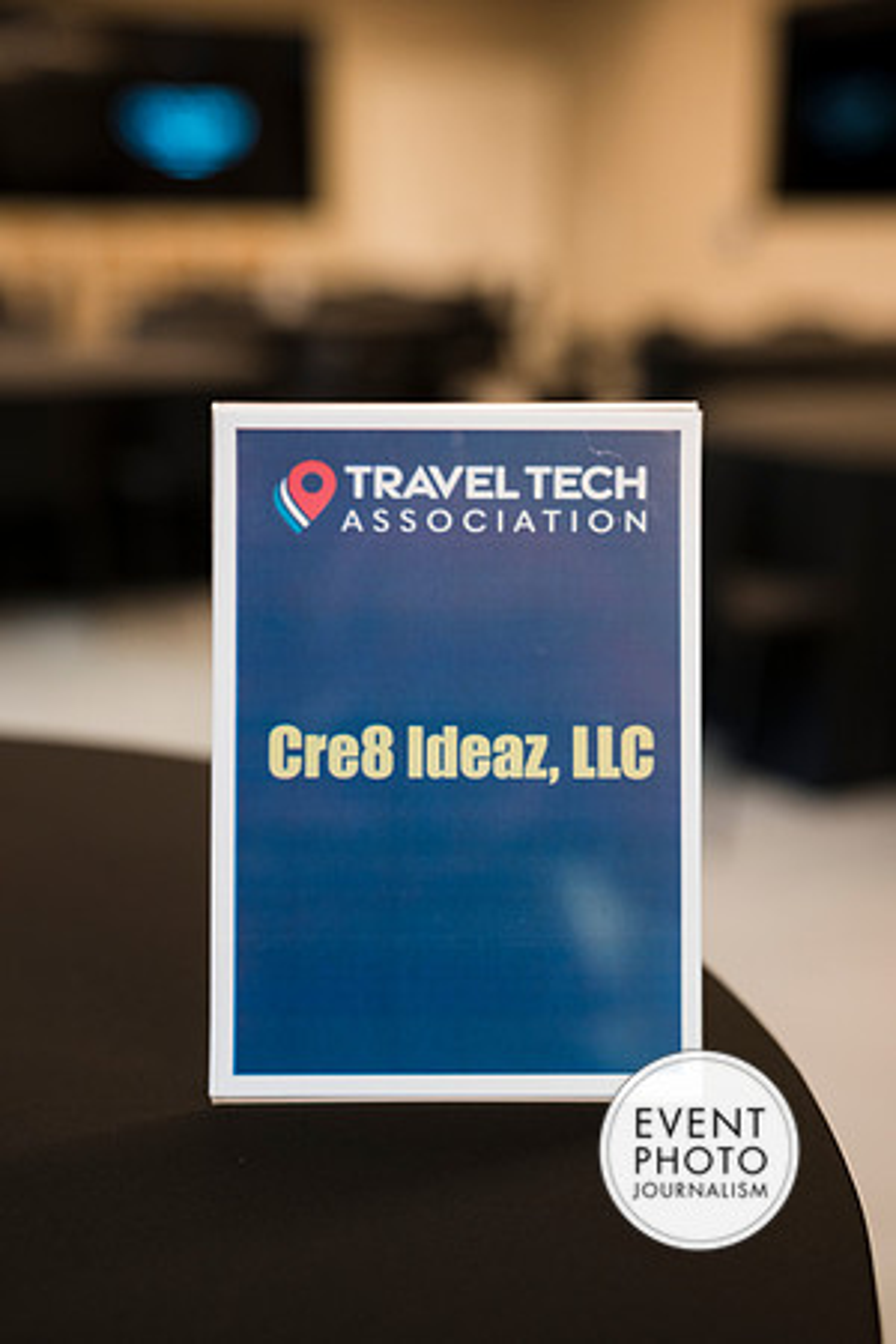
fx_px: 1792
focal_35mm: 48
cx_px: 448
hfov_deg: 28.1
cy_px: 672
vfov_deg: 41.1
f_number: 3.2
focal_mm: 48
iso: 800
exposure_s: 1/200
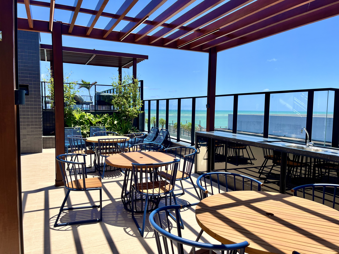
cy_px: 127
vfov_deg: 53.1
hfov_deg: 67.3
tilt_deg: -5.3
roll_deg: -0.4
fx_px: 255
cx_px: 170
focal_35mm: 26
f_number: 1.6
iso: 50
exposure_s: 1/3876
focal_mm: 5.1
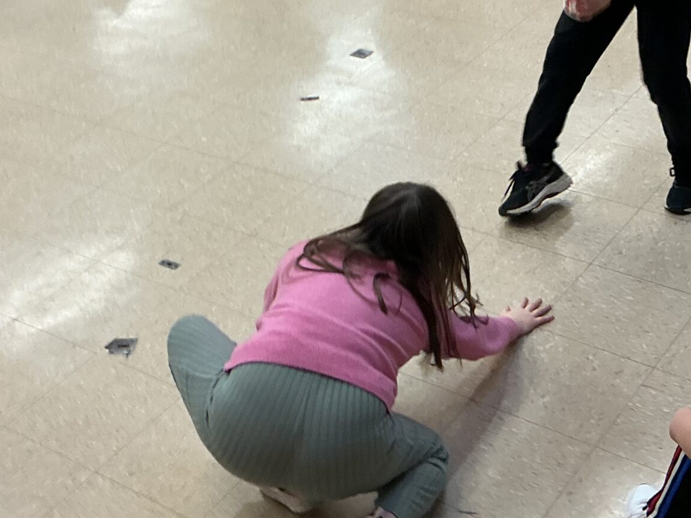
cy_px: 167
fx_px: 1278
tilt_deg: -38.5
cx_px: 336
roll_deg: +0.1
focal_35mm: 64
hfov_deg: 30.3
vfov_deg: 22.8
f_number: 1.8
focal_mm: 3
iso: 64
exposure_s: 1/50
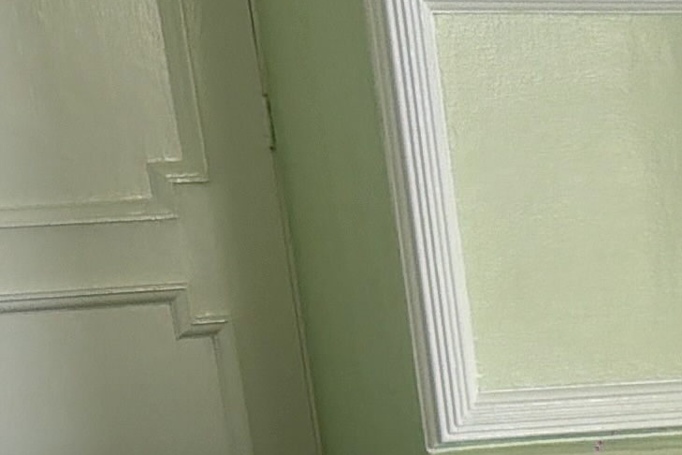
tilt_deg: -19.2
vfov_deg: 9.3
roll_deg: +0.0
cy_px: 916
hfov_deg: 12.3
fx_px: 2614
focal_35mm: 138
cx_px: 1557
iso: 64
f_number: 1.78
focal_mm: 6.76
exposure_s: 1/208
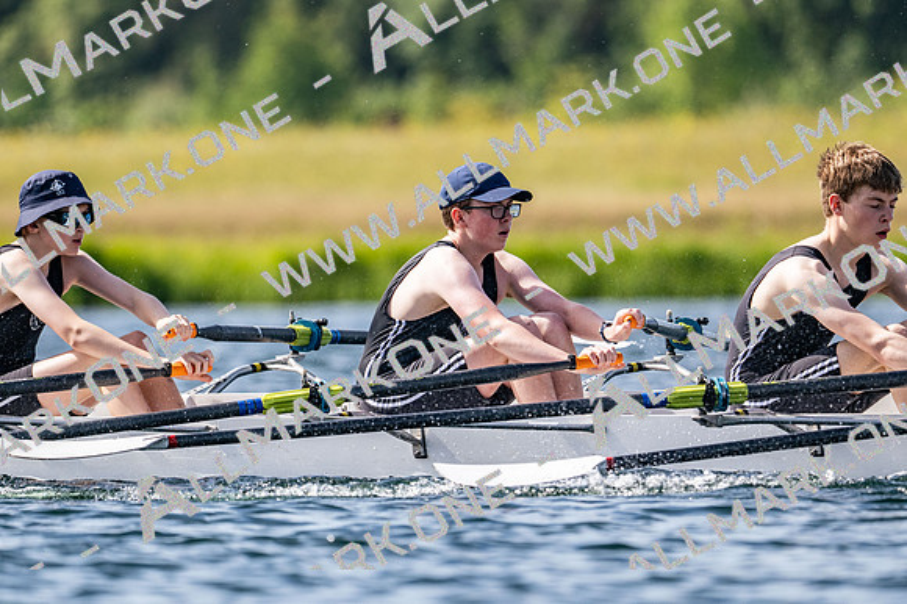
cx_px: 454
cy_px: 302
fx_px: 15107
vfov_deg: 2.3
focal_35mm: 600
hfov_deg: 3.4
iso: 250
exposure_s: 1/2500
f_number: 4.5
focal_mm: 400
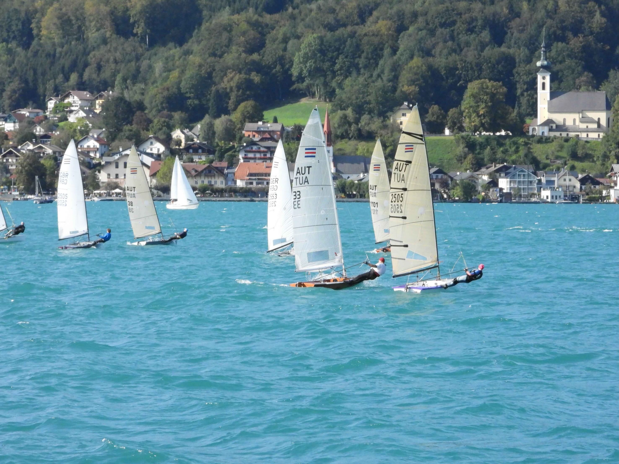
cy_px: 232
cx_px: 310
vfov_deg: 8.7
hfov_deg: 11.6
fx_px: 3040
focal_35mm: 170
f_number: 5.6
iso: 800
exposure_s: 1/1600
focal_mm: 30.5
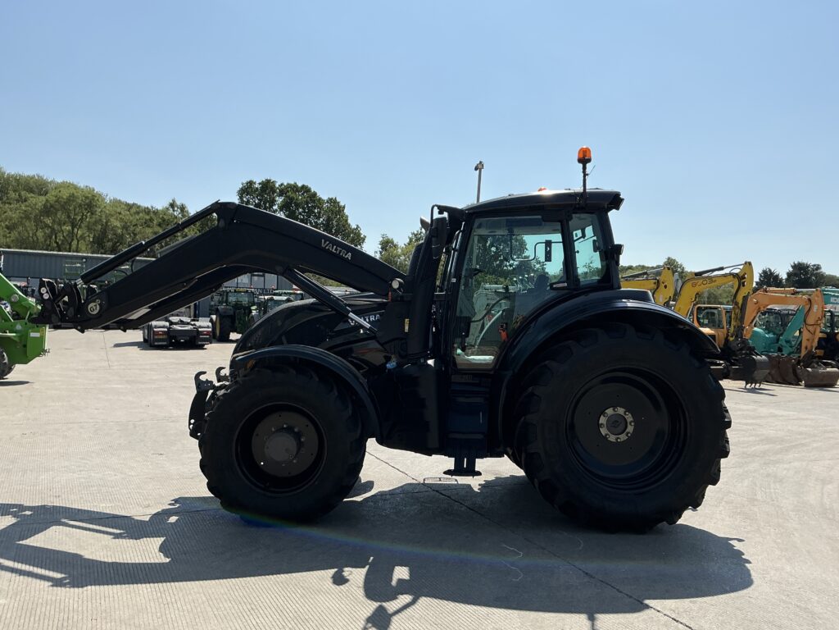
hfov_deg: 63.4
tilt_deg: +1.3
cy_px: 315
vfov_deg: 49.7
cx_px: 420
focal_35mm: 28
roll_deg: -2.4
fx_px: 679
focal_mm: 3
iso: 25
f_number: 1.8
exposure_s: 1/2667
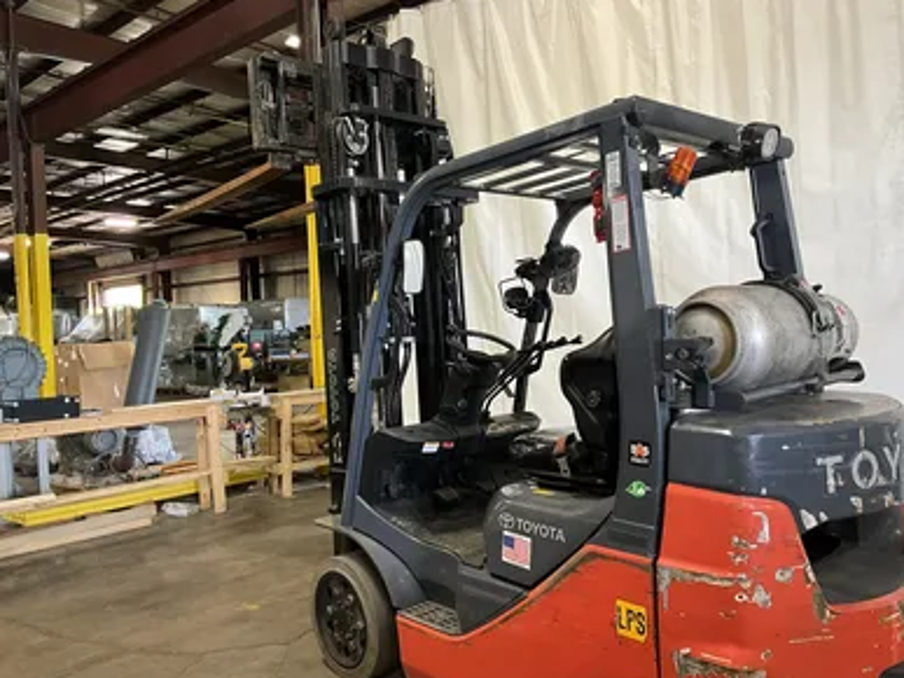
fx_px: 783
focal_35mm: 30
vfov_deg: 46.8
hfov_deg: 60.0
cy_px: 344
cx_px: 439
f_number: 1.8
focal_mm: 3
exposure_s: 1/60
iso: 200
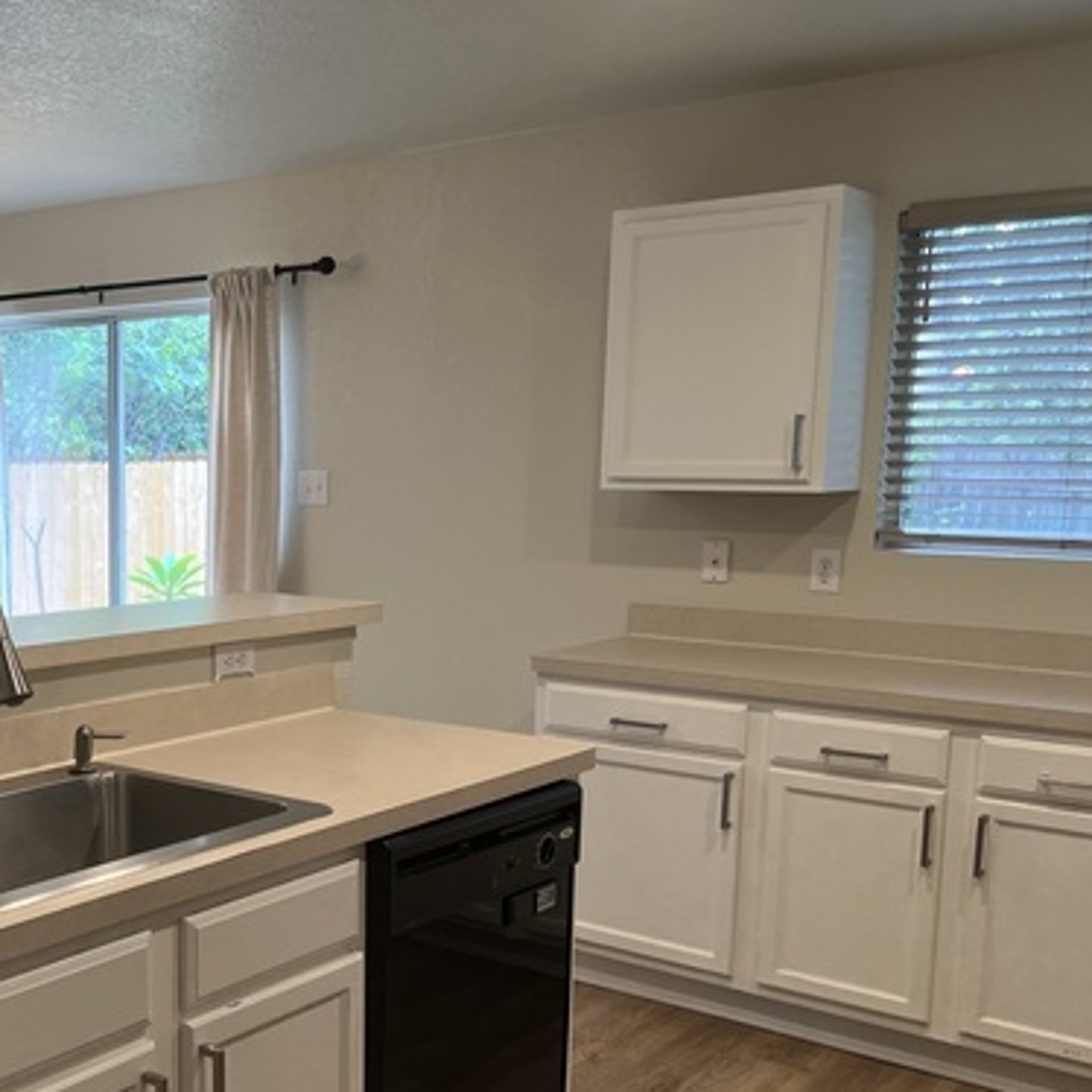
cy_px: 660
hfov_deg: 38.9
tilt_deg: -8.5
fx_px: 1463
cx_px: 180
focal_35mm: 41
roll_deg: +0.3
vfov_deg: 40.7
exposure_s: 1/120
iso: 100
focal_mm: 5.7
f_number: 1.5
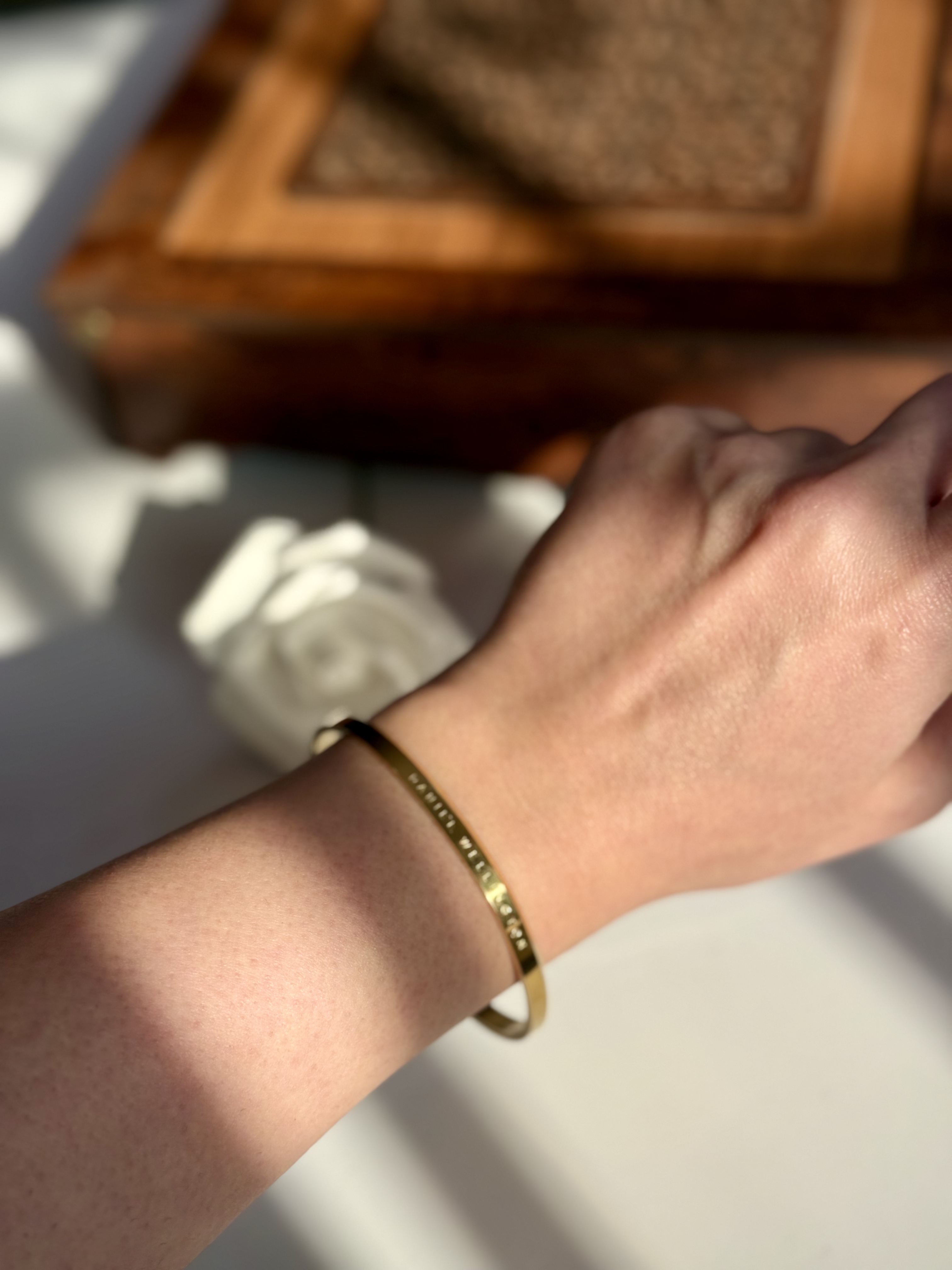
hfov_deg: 30.3
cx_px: 476
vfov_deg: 39.7
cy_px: 635
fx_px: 1760
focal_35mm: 48
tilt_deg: -46.5
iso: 80
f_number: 1.78
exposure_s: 1/487
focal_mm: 6.76
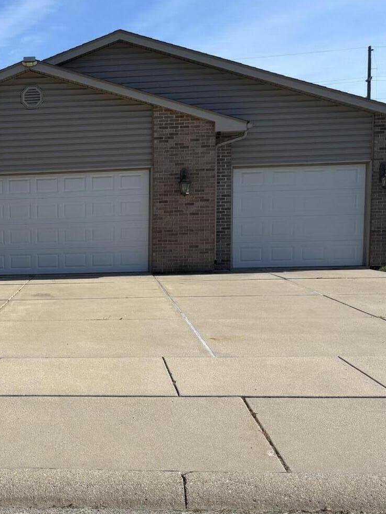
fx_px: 788
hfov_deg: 26.3
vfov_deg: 36.0
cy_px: 321
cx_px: 11
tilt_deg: -8.5
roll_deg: +0.9
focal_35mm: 53
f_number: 1.6
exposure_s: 1/4255
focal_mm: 5.96
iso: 50
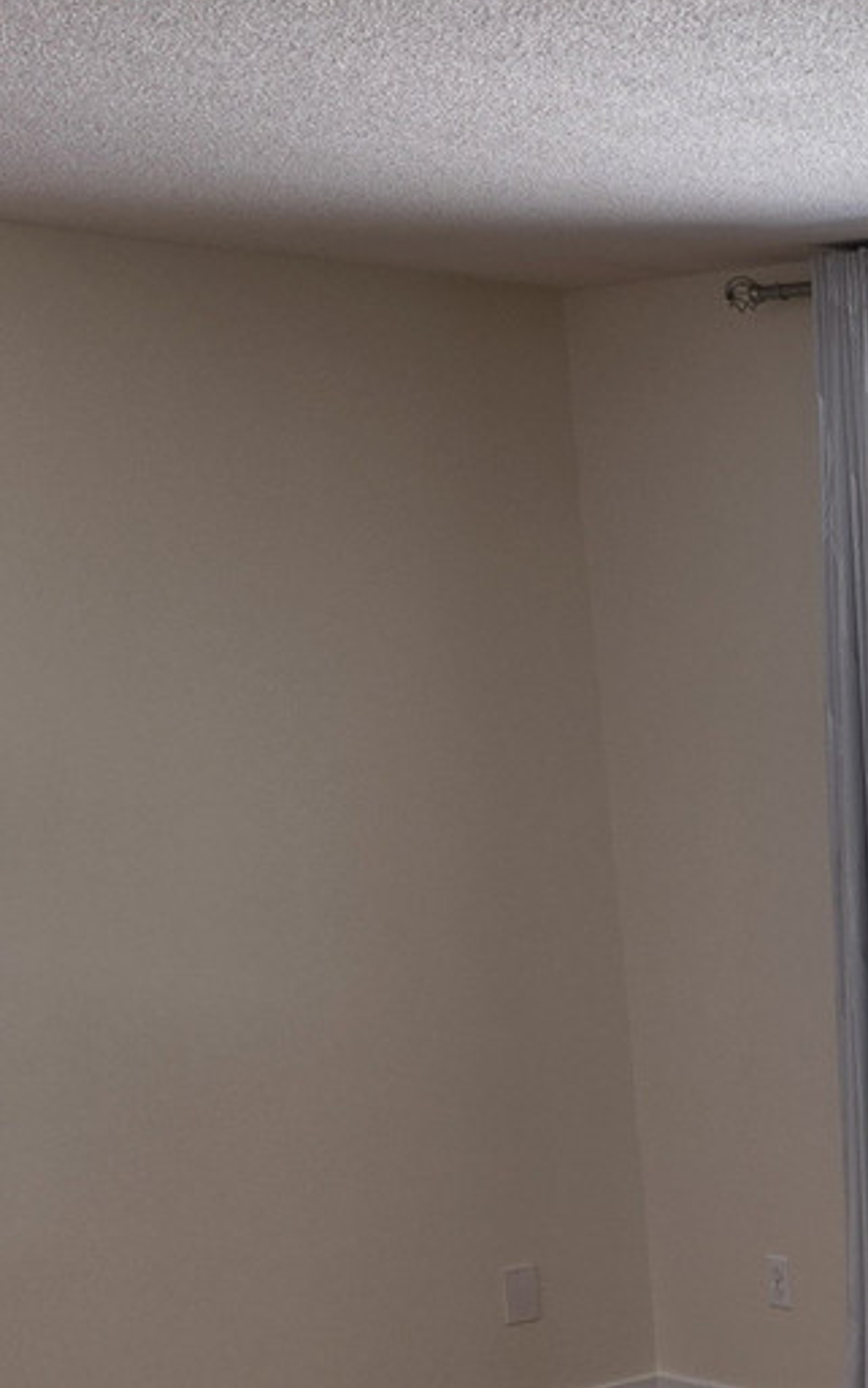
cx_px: 1644
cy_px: 1301
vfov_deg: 27.0
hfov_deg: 15.1
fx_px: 2761
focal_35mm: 73
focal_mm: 6.3
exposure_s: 1/180
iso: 80
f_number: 1.7
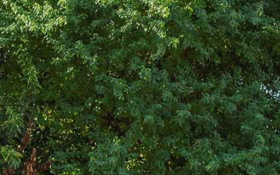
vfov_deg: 7.9
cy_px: 143
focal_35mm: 166
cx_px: 200
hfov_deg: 12.6
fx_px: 1267
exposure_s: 1/250
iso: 640
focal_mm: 35
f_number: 6.3
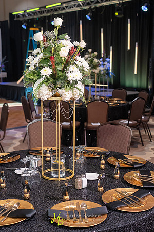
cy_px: 116
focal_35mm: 47
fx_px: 302
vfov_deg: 41.9
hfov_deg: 28.6
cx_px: 77
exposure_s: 1/125
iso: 1600
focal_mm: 47
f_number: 4
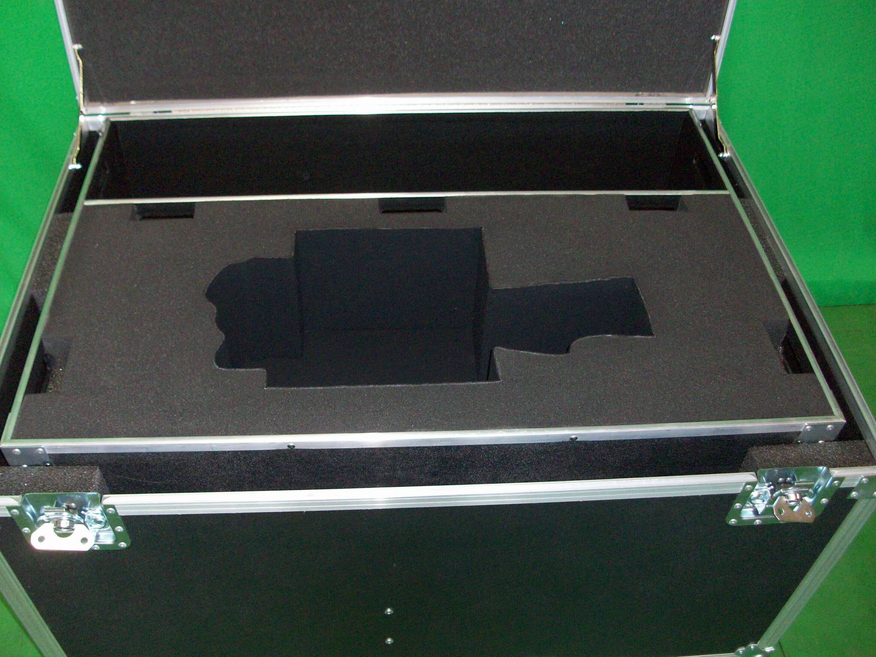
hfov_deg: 54.0
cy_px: 328
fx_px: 860
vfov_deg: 41.8
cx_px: 438
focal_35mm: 34
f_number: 2.8
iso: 160
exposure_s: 1/60
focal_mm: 5.7
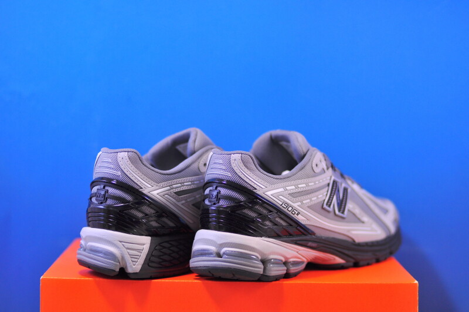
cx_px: 234
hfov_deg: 27.0
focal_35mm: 75
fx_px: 976
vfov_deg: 18.1
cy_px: 156
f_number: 2
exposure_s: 1/320
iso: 250
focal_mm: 50
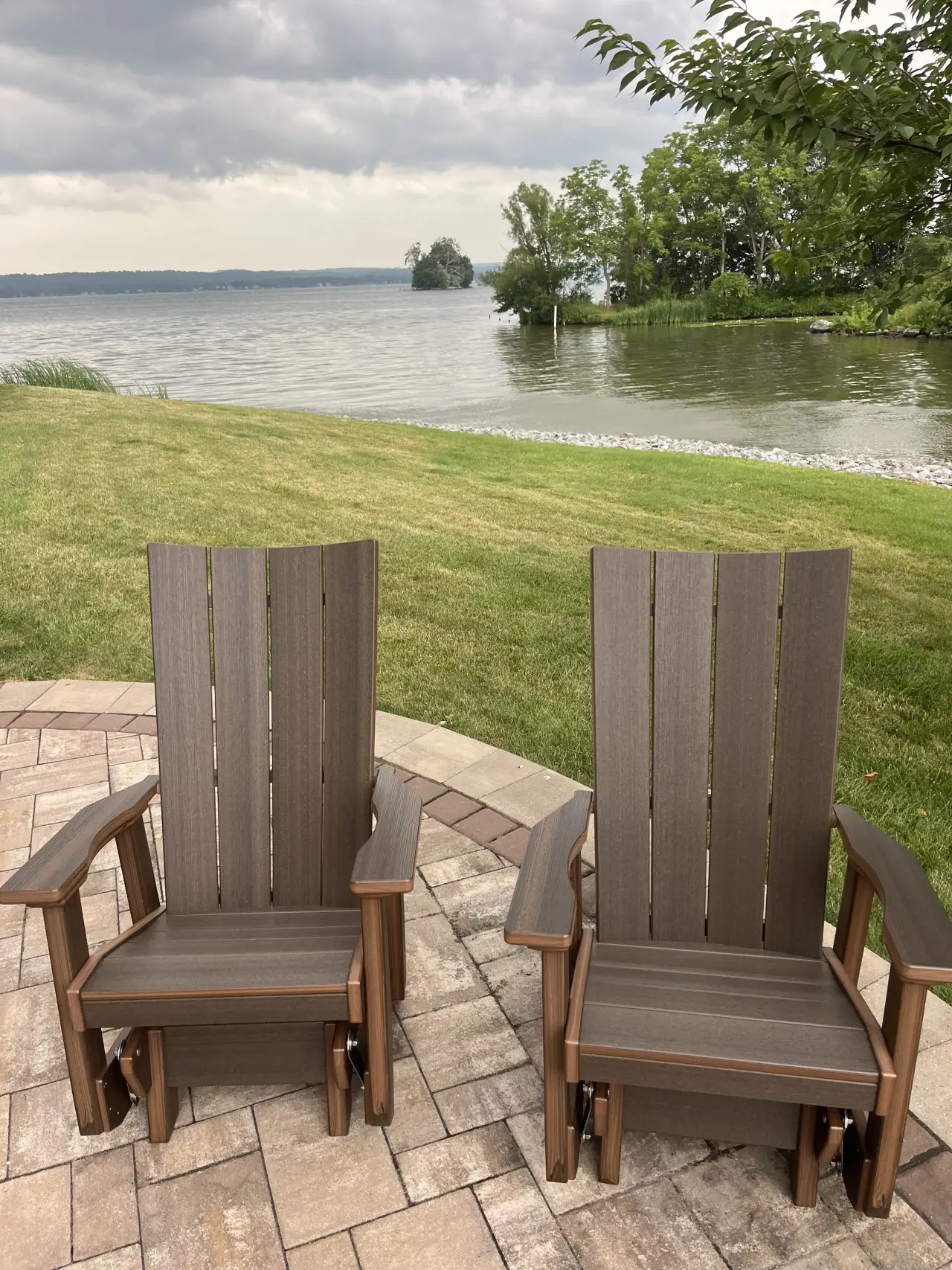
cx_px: 476
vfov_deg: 67.3
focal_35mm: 26
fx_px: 954
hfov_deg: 53.1
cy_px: 635
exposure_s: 1/274
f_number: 1.6
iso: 40
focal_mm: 5.1
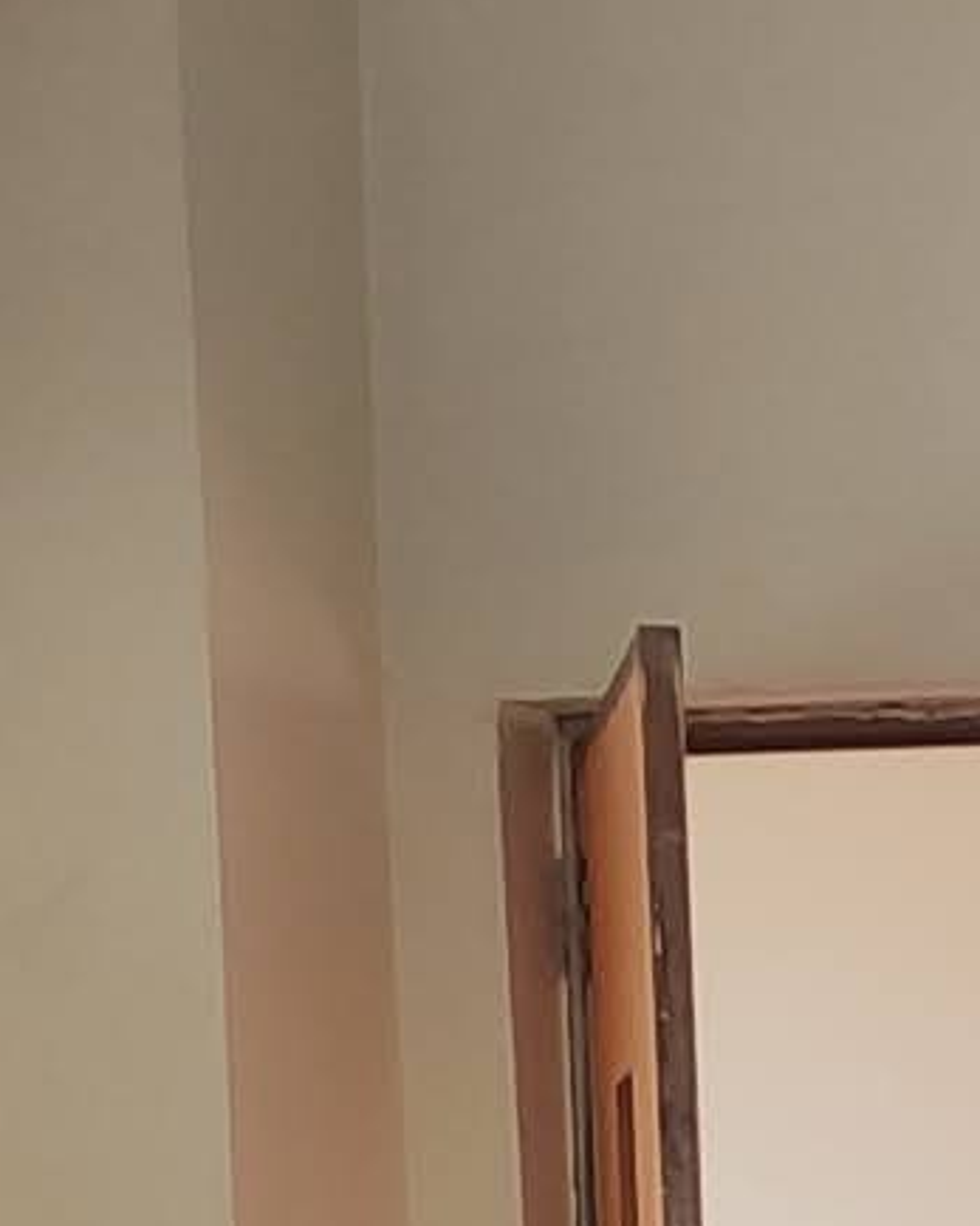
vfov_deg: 8.2
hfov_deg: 6.4
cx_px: 2708
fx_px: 8160
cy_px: 2362
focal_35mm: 225
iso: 159
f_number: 1.79
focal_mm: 4.74
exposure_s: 1/33
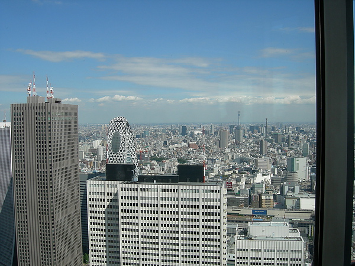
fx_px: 369
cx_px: 178
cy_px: 133
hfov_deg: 51.4
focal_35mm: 36
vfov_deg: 39.7
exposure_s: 1/308
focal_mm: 7.5
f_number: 6.8
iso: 64
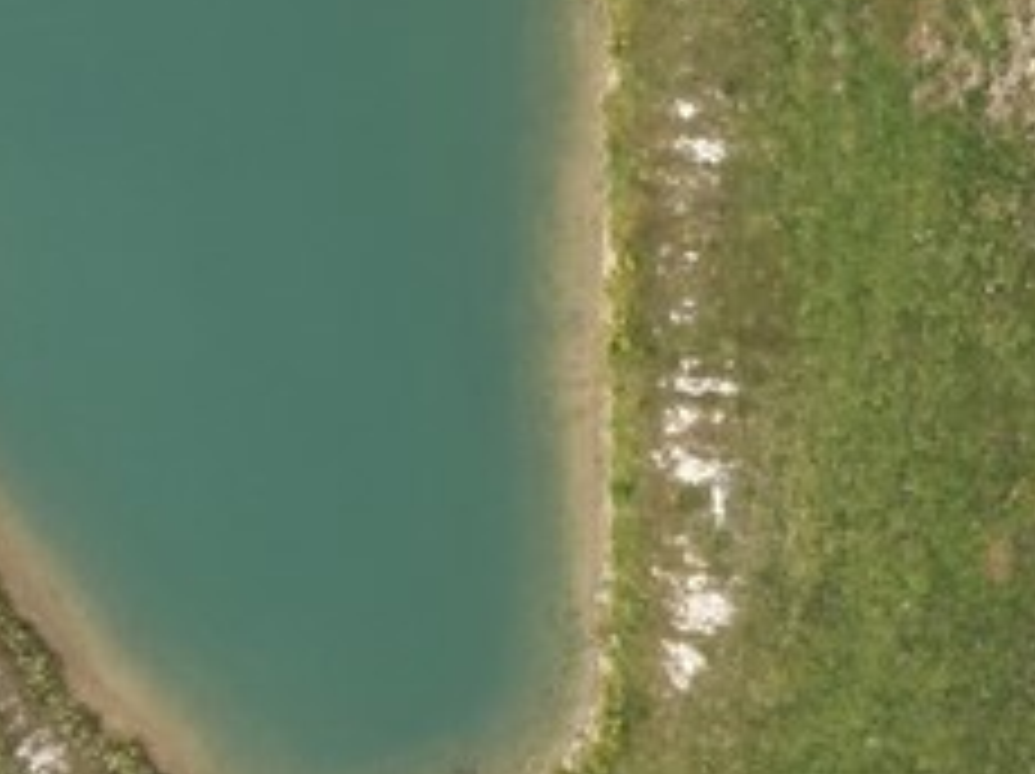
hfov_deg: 17.3
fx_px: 3196
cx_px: 1346
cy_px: -360
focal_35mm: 107
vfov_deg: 13.1
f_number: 1.8
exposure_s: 1/125
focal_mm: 8.7
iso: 100
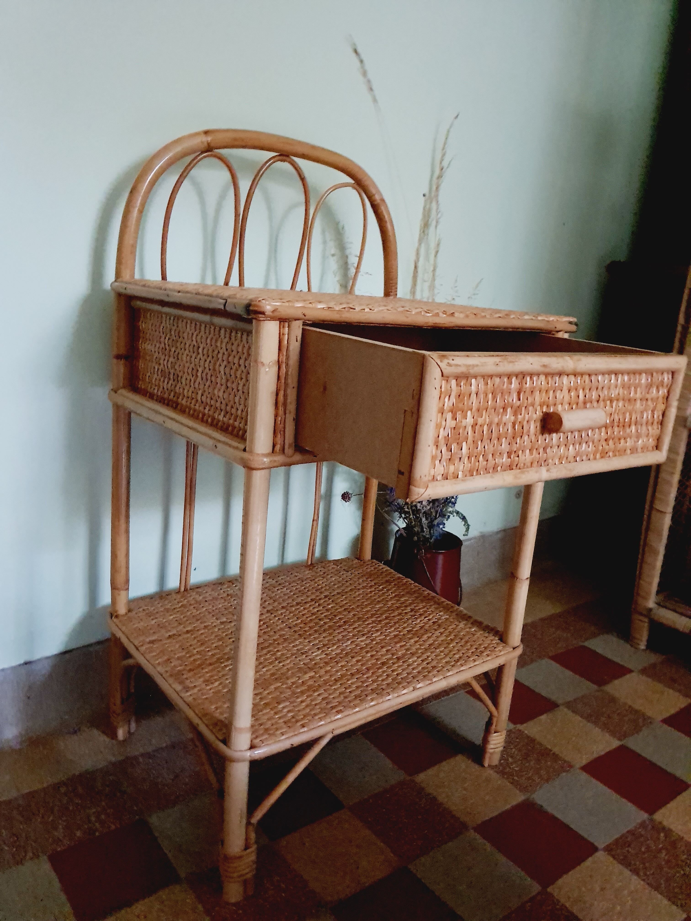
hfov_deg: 53.1
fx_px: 692
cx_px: 346
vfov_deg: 67.3
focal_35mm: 26
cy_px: 460
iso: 1000
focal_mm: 4.32
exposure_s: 1/10
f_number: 1.7
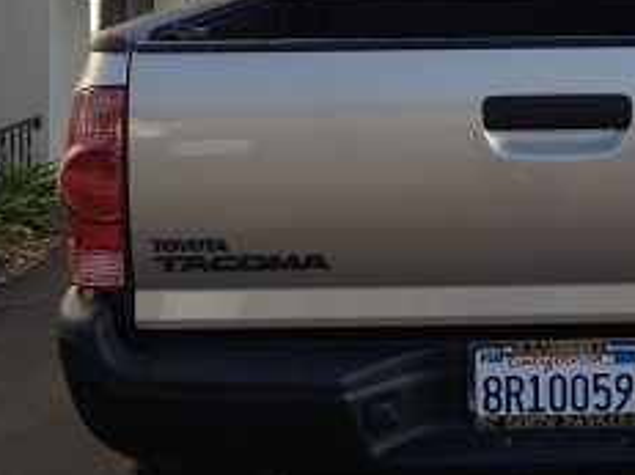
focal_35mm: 91
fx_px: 1668
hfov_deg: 21.1
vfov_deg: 16.1
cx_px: 566
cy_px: 77
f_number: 2.4
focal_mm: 4.28
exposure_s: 1/593
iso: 50
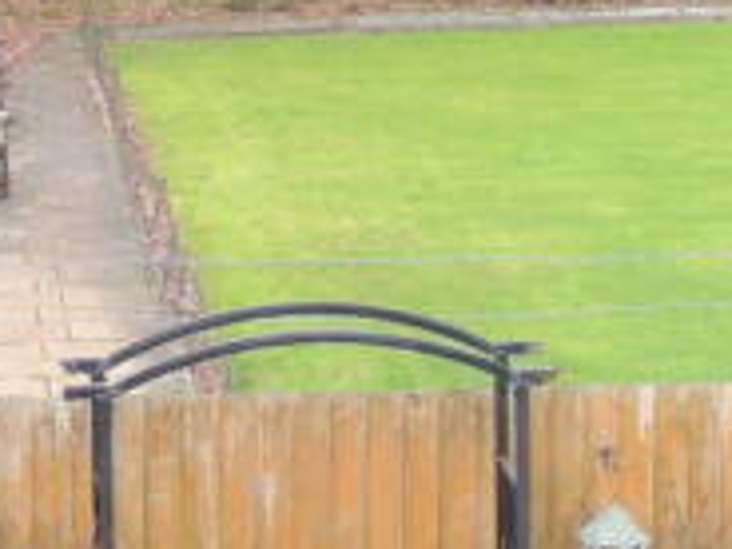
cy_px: -133
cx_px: 1008
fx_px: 4694
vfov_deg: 6.6
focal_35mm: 222
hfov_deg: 8.8
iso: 200
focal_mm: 12.4
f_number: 3.9
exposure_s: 1/60
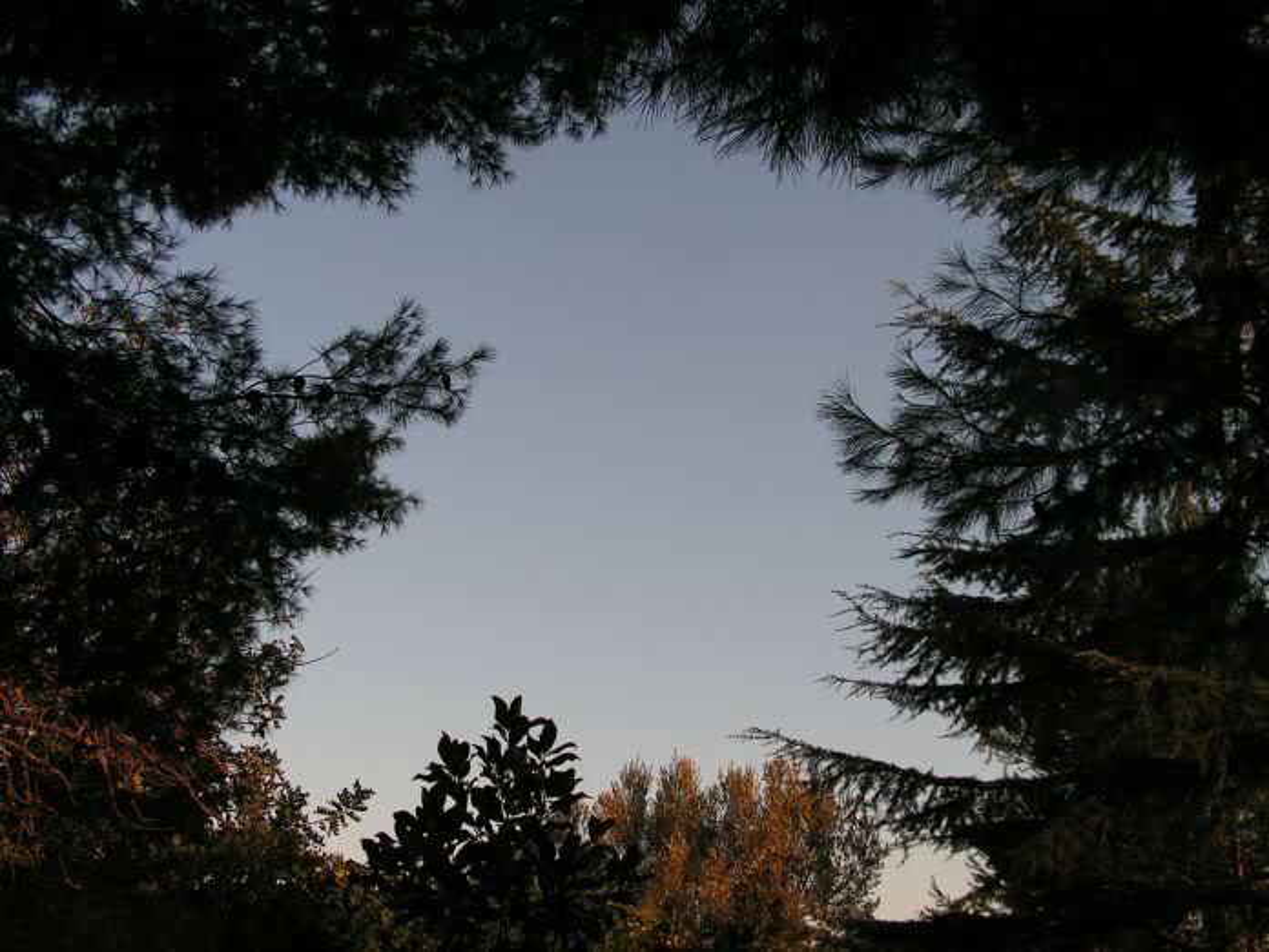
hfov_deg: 51.4
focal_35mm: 36
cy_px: 476
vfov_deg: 39.7
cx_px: 634
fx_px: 1320
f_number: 4.8
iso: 64
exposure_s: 1/200
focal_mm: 6
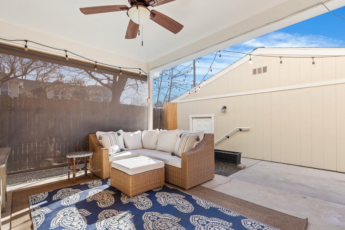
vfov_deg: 70.4
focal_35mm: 17
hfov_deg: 93.2
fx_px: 163
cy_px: 117
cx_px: 167
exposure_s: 1/15
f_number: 8
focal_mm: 16
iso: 160
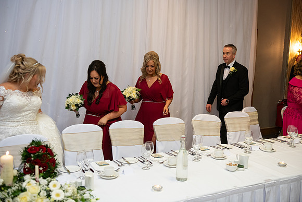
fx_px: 319
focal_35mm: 38
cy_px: 101
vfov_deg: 35.1
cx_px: 151
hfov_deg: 50.7
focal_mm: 38
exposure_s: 1/160
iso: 800
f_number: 3.5
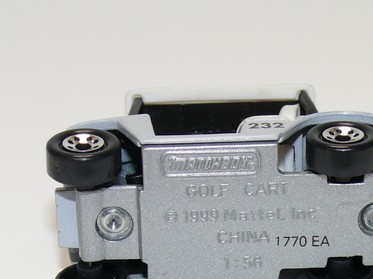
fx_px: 1519
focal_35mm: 141
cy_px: 184
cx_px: 248
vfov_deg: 10.5
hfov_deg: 14.0
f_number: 4
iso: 100
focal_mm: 12.3
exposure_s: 1/30
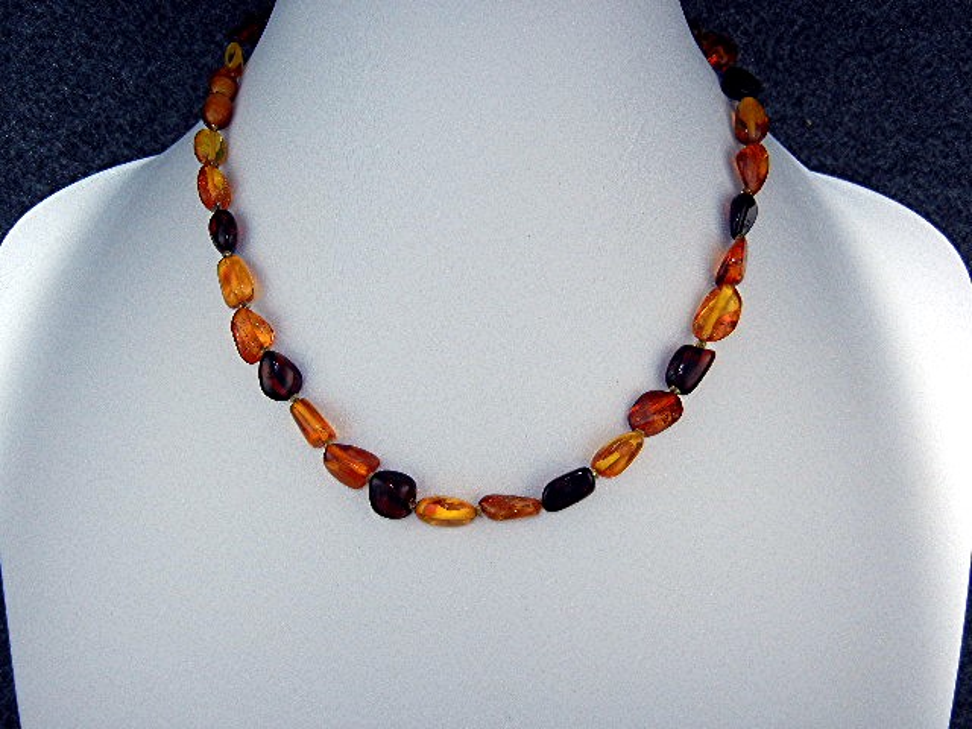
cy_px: 364
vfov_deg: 36.8
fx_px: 1095
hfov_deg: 47.9
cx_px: 486
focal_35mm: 39
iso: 160
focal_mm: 7.1
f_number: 3.7
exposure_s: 1/32
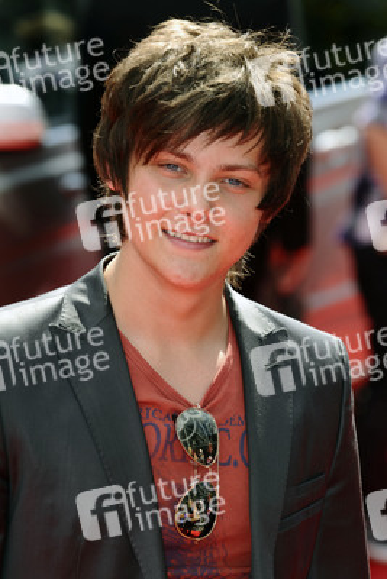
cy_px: 290
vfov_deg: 9.5
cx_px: 194
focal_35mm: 218
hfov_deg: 6.3
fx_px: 3504
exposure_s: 1/160
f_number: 5.6
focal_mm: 145
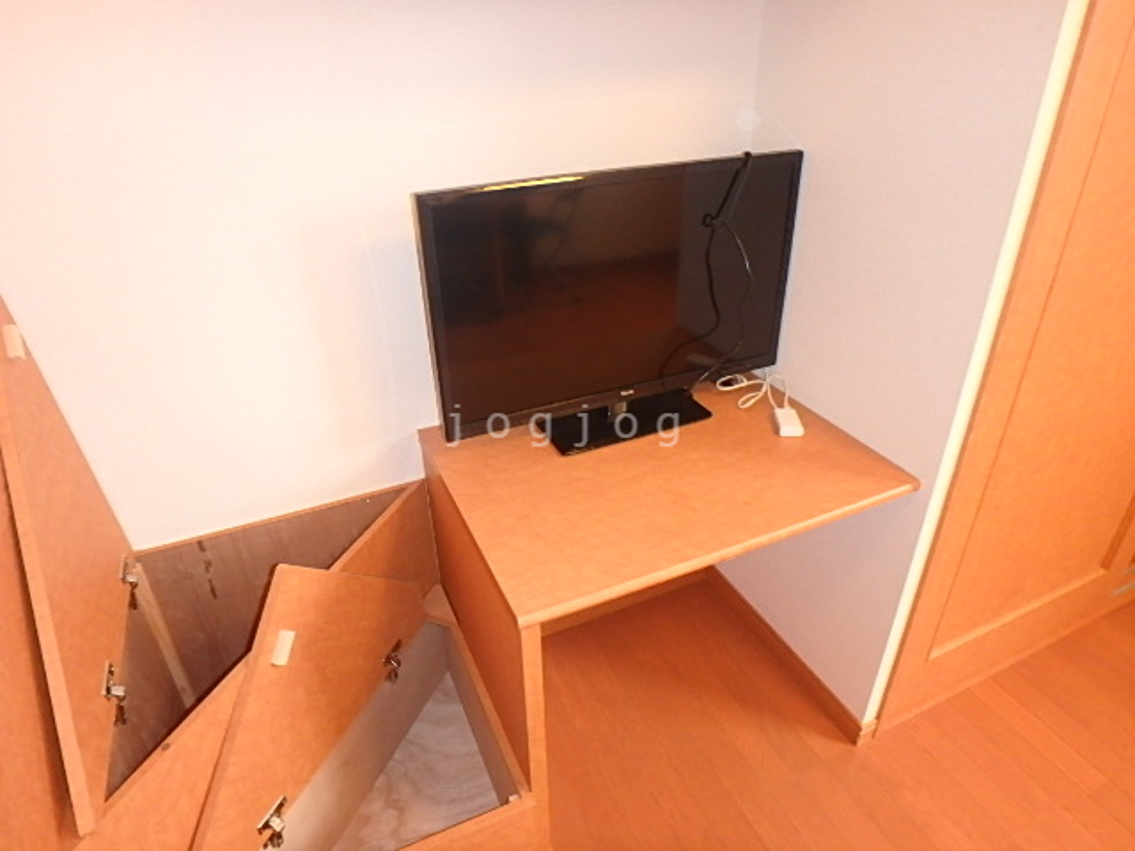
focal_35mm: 21
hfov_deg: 79.0
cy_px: 426
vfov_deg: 63.4
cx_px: 568
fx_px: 689
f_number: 3.5
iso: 400
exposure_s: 1/30
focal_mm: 3.7
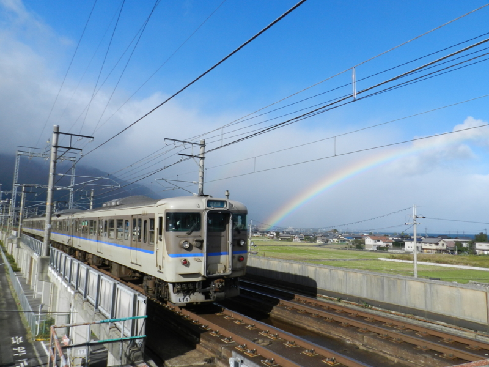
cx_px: 244
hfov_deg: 69.4
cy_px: 184
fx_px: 353
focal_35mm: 25
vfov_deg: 54.9
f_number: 5
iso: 160
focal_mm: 4.5
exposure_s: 1/1000
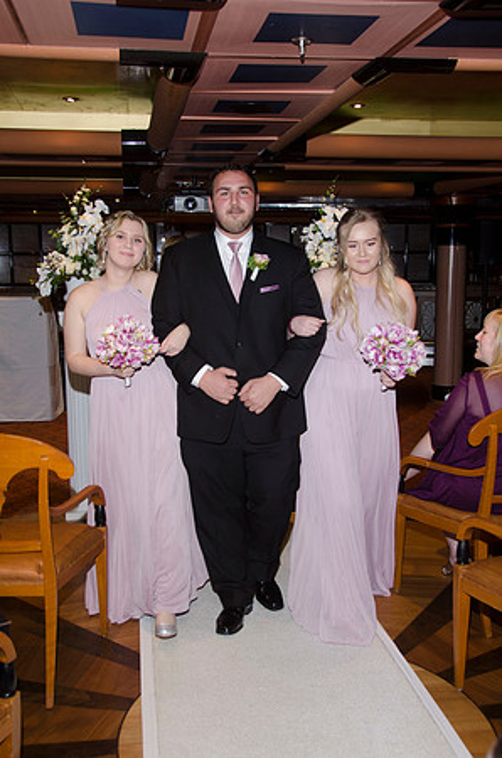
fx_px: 819
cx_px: 251
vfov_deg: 49.6
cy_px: 379
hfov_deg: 34.1
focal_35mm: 39
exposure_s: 1/100
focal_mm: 26
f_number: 5.6
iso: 400
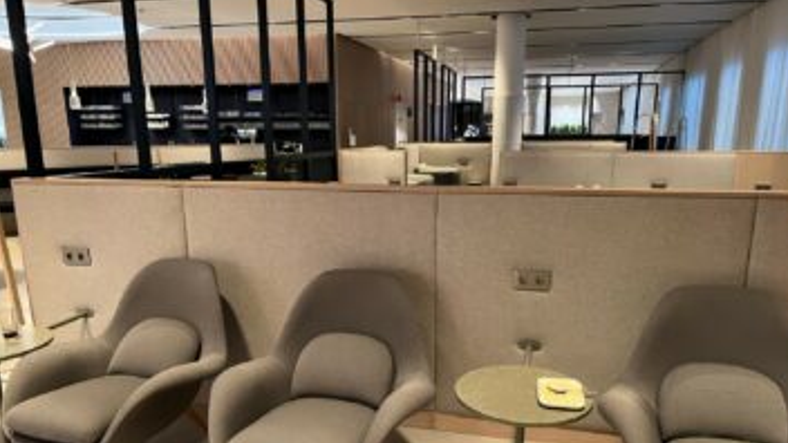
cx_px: 401
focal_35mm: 29
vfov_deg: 39.9
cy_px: 282
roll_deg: -0.2
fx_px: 606
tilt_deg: -14.7
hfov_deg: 66.1
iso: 500
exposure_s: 1/49
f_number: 1.6
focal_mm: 5.1
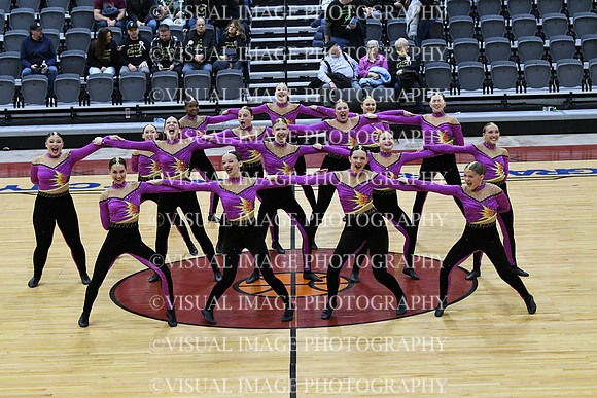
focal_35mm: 105
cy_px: 199
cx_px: 298
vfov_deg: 13.0
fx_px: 1742
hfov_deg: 19.5
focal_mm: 70
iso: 5000
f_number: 4
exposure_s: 1/400
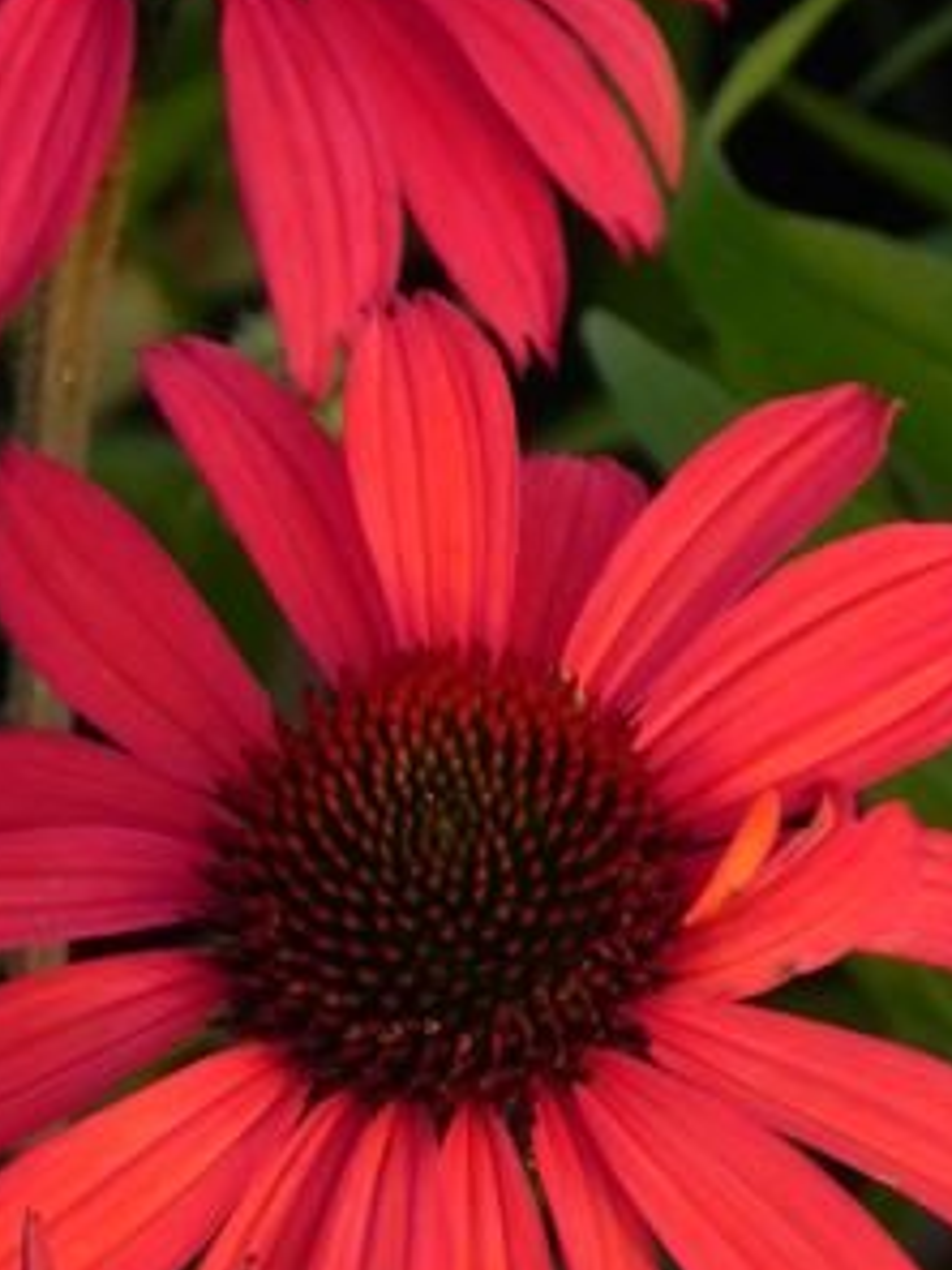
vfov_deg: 4.5
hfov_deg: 3.4
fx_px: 16061
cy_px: 279
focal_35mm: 438
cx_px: 429
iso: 160
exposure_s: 1/60
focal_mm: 28.8
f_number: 5.6
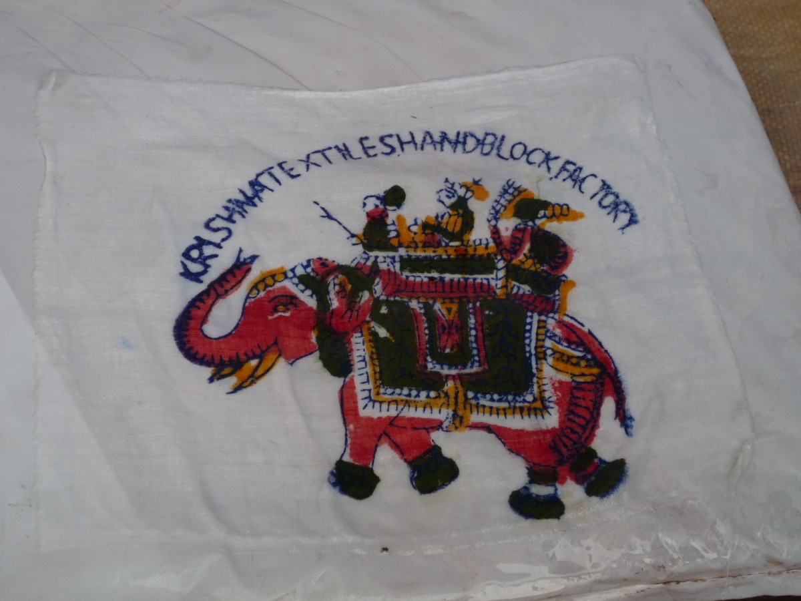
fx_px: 1388
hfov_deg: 32.2
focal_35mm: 60
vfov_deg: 24.4
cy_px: 300
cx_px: 400
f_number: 4.3
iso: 100
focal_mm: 8.8
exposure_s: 1/100
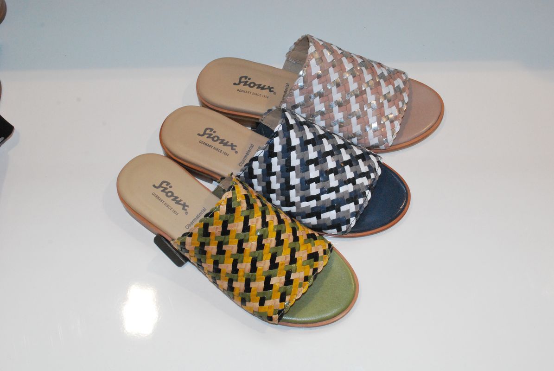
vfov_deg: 32.0
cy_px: 186
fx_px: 647
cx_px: 277
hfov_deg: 46.3
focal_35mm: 42
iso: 1600
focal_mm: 28
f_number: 14
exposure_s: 1/200
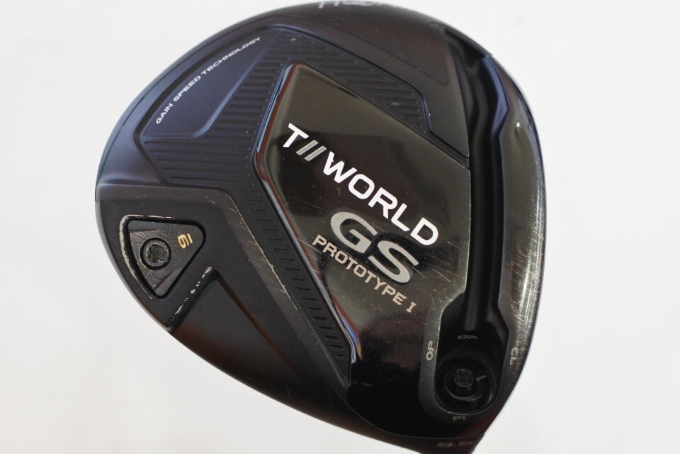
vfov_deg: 27.5
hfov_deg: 40.3
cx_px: 340
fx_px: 925
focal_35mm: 49
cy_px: 227
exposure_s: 1/125
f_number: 2.8
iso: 800
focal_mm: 18.5
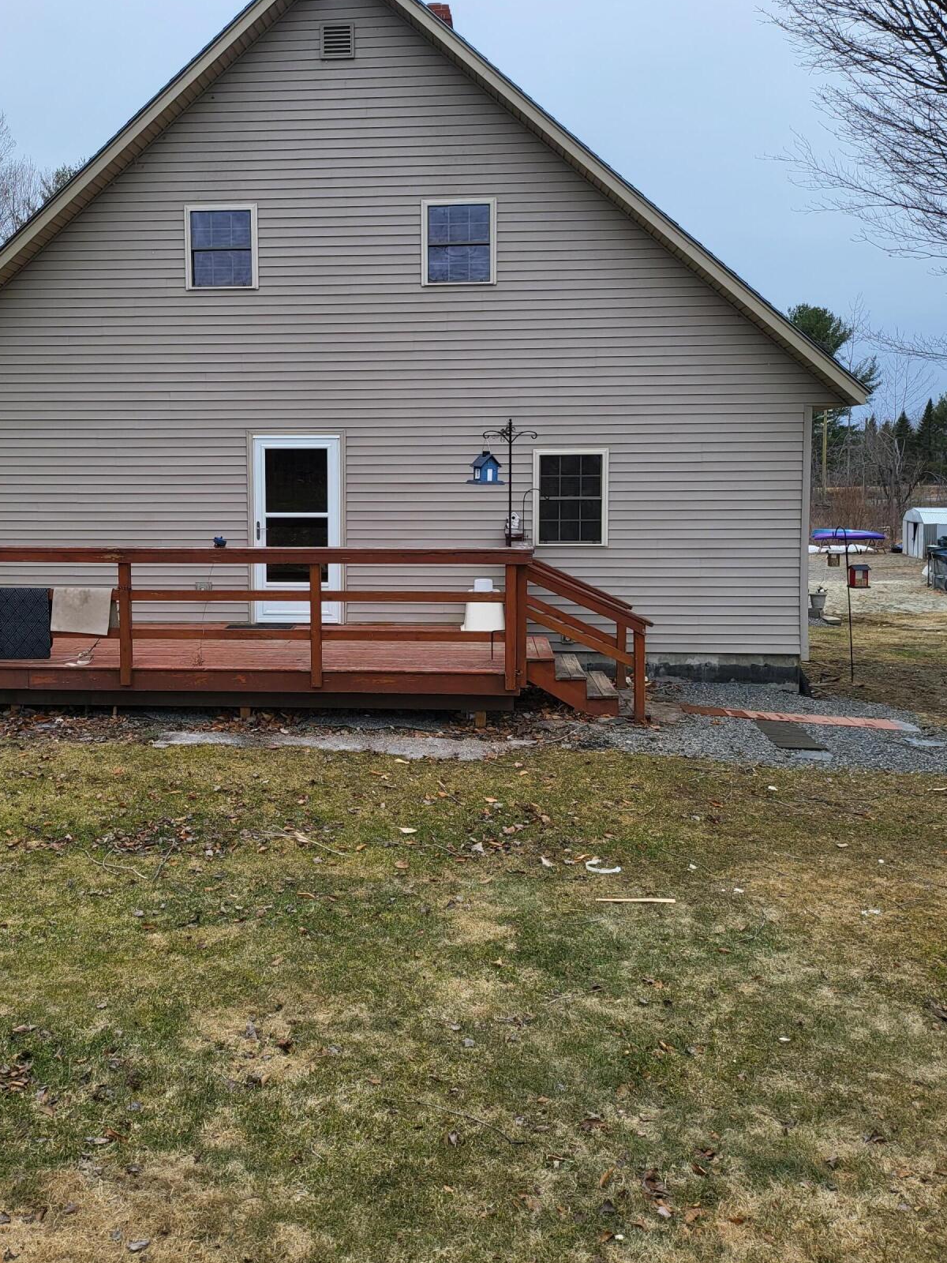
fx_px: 1094
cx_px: 396
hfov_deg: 46.6
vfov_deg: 59.7
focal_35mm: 30
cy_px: 544
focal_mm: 5
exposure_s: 1/1126
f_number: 1.8
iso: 40
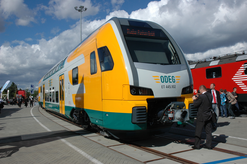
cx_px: 124
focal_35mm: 33
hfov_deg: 57.3
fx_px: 226
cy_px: 82
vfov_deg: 39.9
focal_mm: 22
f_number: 11
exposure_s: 1/500
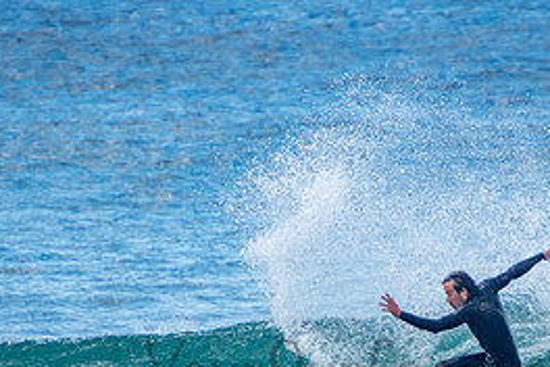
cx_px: 360
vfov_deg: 1.0
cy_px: 353
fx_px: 20135
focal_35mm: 1318
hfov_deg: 1.6
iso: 560
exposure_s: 1/2000
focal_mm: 400
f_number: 5.6
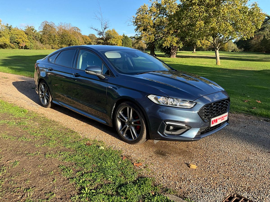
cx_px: 135
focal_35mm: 29
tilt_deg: -13.2
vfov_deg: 48.2
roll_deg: +0.9
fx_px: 226
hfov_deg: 61.7
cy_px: 101
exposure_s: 1/486
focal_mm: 3
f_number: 1.8
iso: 25
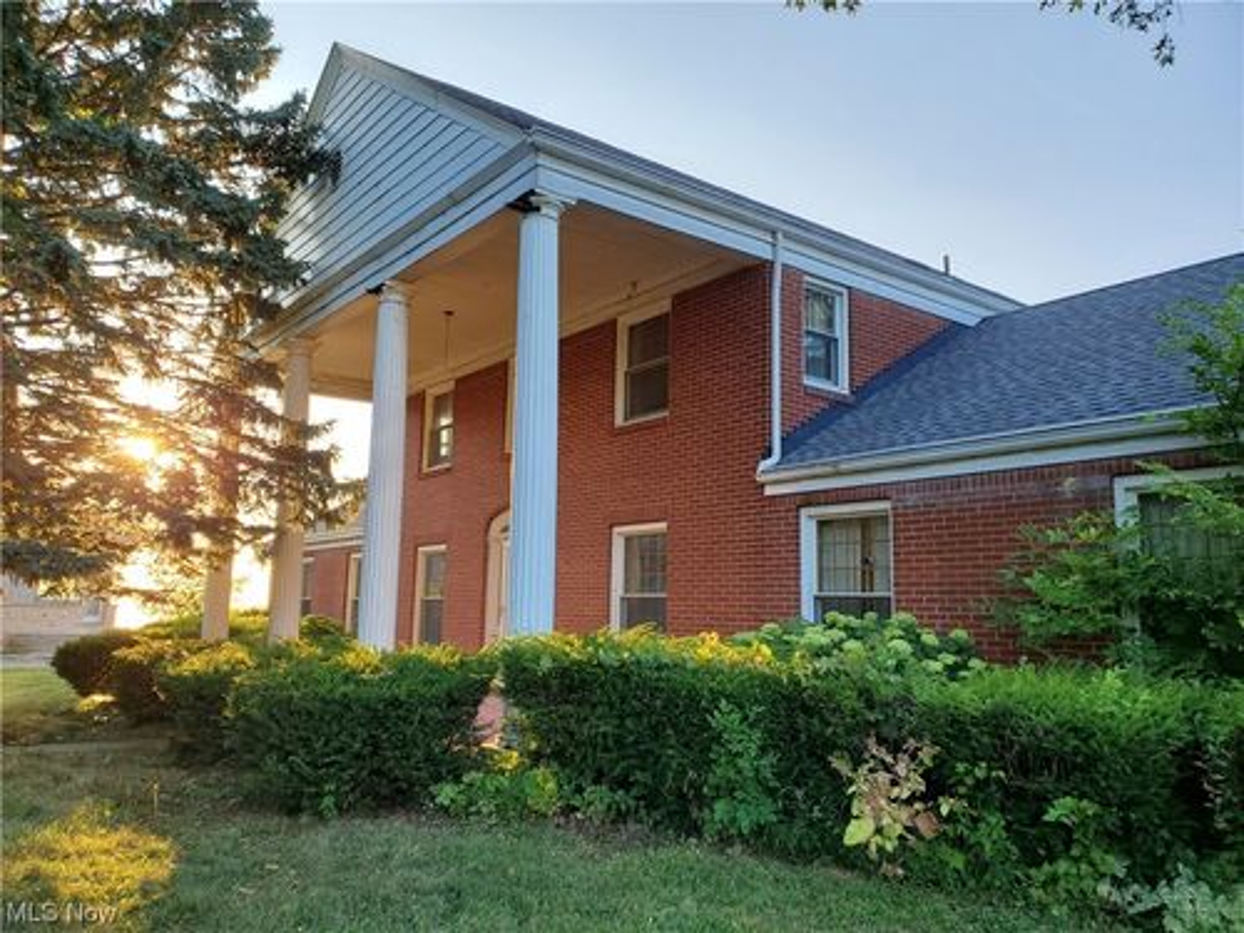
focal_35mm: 26
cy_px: 466
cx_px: 622
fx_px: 934
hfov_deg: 67.3
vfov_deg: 53.1
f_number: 2.4
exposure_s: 1/222
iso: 50
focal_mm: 4.3
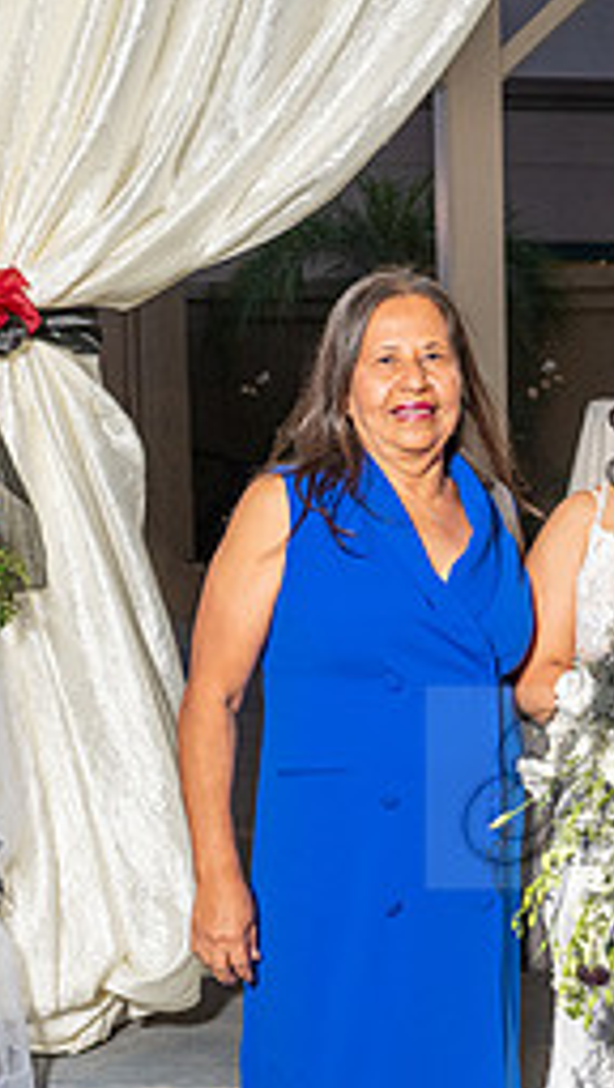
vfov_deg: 23.8
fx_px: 2568
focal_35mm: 89
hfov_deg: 13.4
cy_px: 704
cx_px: 673
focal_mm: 34
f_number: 4.5
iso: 640
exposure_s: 1/200
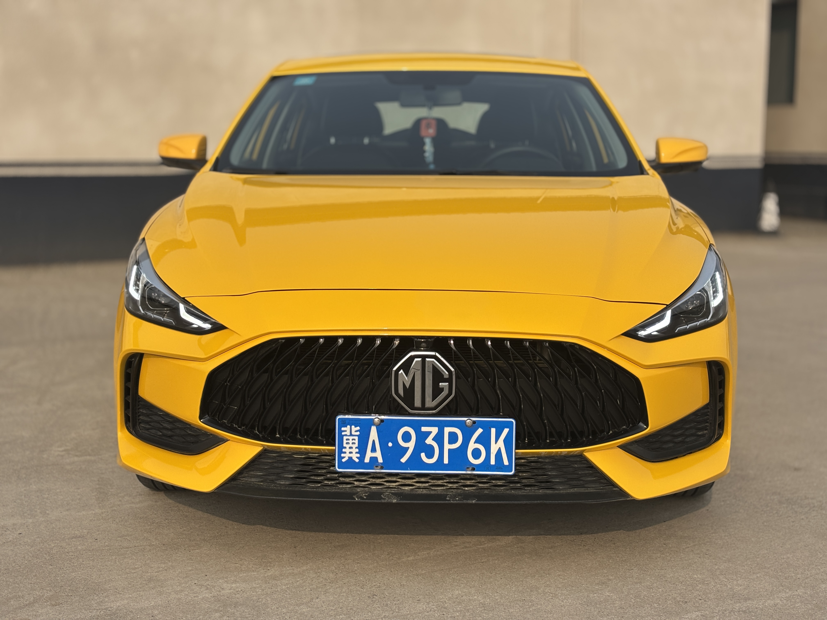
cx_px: 414
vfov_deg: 28.0
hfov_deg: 36.8
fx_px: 1242
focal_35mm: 52
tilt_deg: -6.8
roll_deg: +0.2
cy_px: 310
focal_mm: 5.96
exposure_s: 1/2933
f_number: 1.6
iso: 32
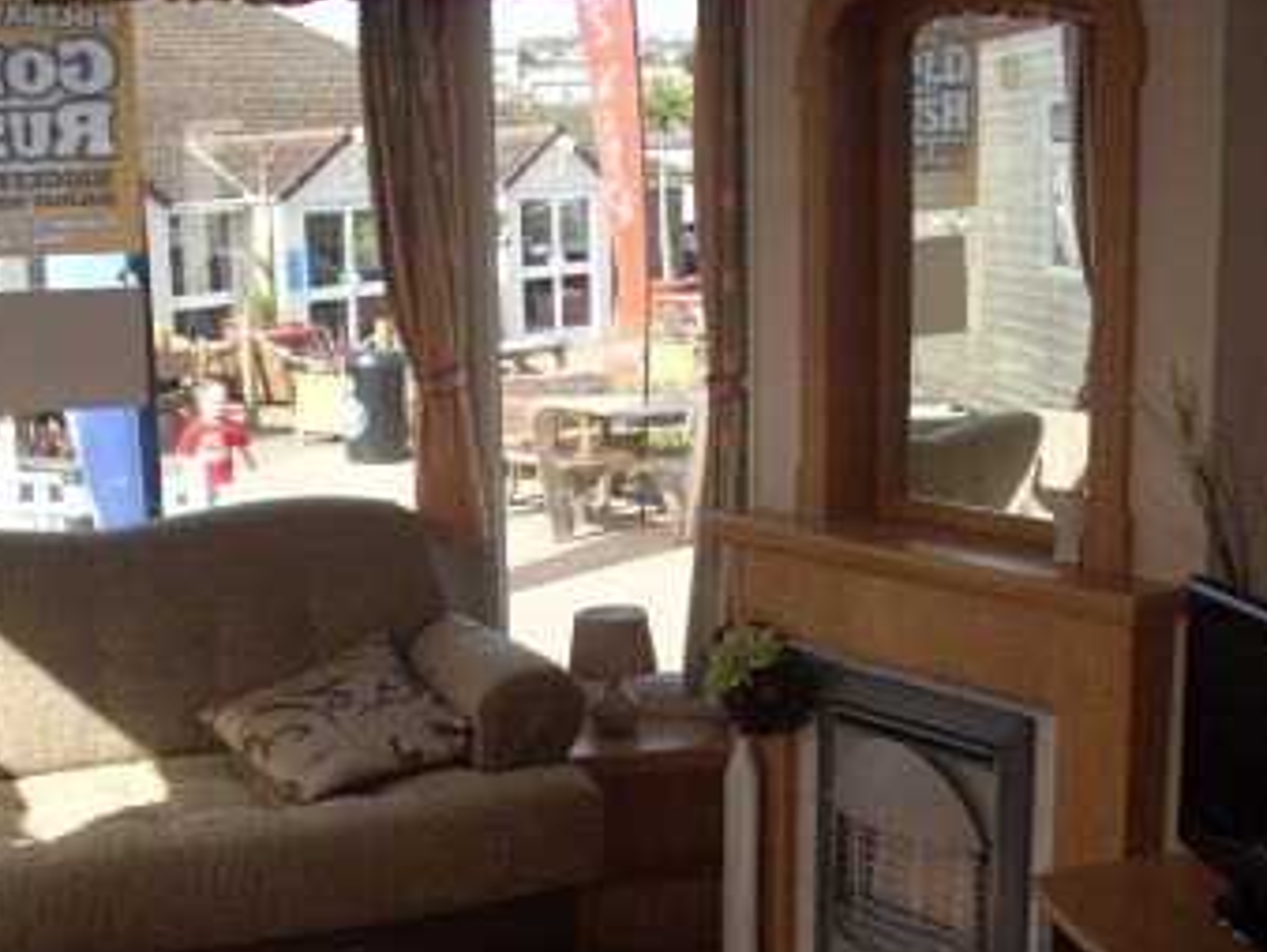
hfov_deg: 34.3
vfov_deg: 25.9
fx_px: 2051
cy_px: 686
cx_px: 574
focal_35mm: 56
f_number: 2.8
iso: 64
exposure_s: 1/261
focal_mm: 6.2
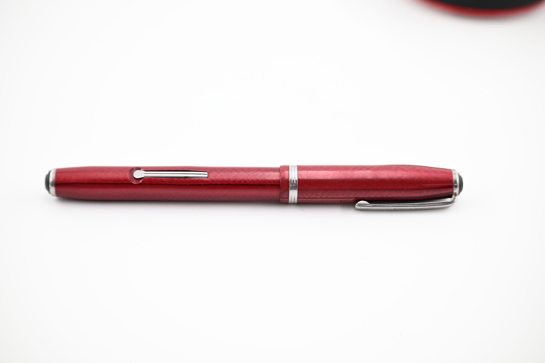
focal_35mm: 75
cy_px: 182
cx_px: 272
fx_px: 1135
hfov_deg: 27.0
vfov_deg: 18.2
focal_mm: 50
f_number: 4.5
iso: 800
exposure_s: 1/500
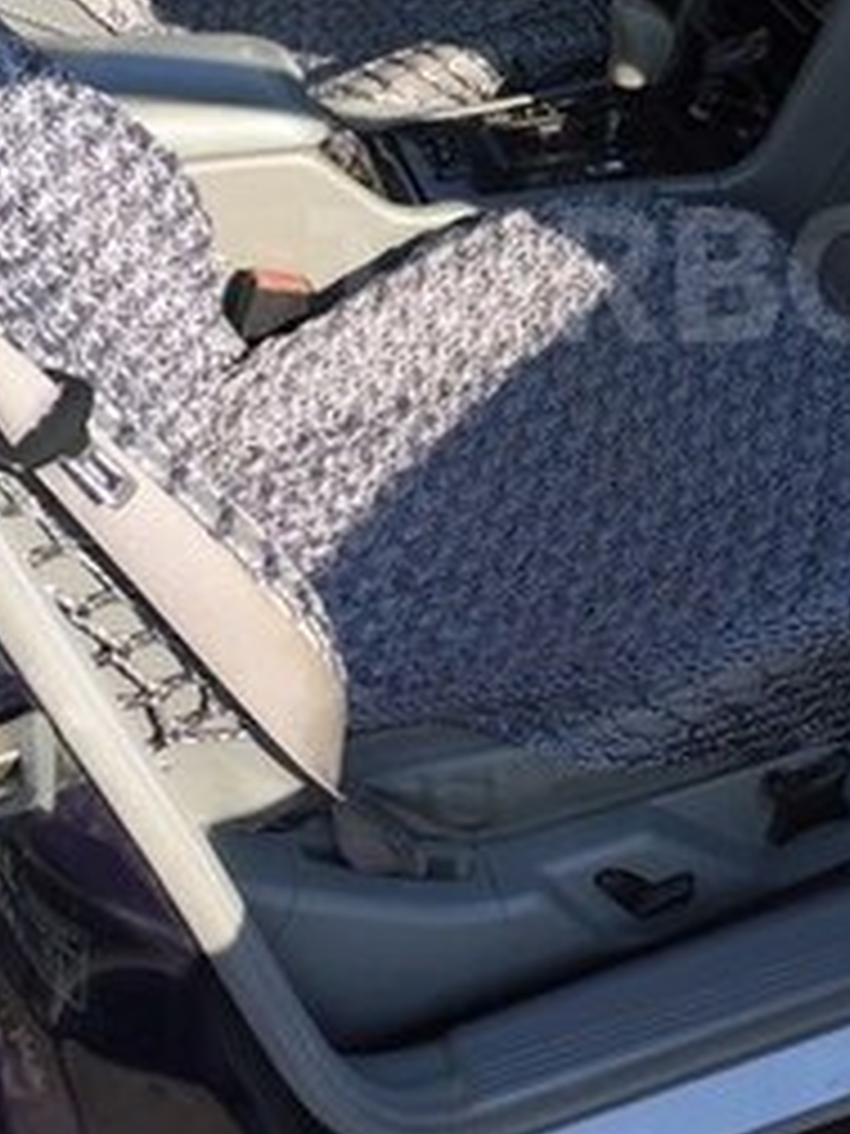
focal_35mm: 57
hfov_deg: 24.9
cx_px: 769
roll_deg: -0.7
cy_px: 274
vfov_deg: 33.1
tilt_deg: -34.0
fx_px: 1866
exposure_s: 1/662
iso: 32
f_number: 2.2
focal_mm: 4.15
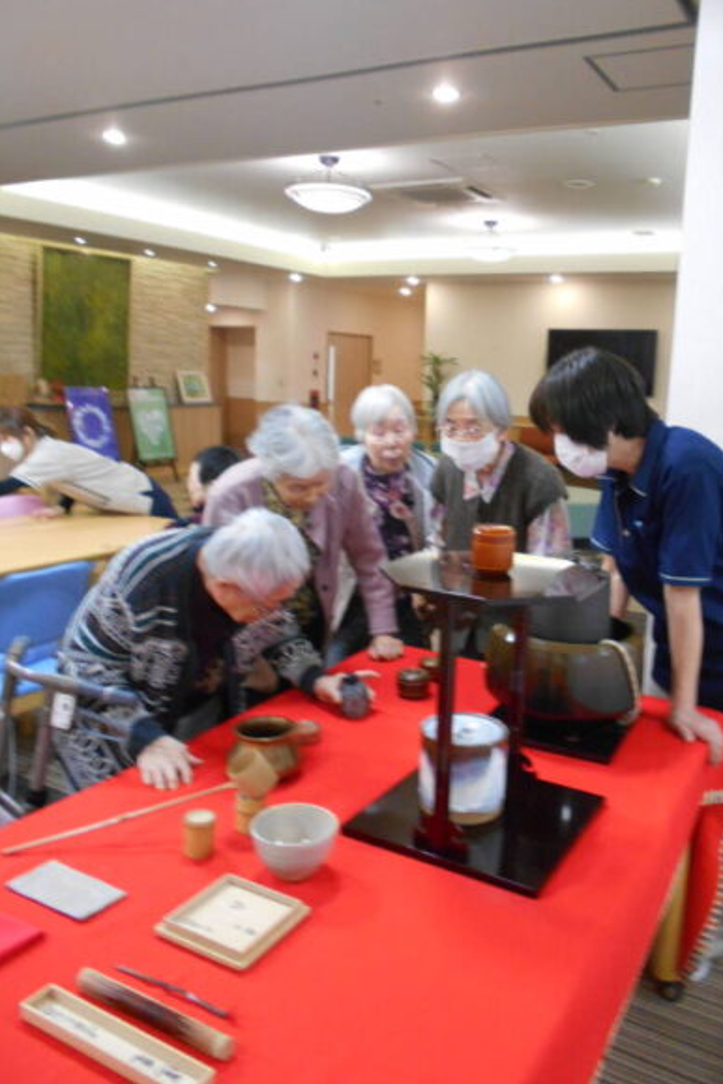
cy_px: 526
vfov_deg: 65.5
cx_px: 420
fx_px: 843
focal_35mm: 28
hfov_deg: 46.2
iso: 400
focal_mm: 4.6
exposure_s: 1/25
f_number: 3.2
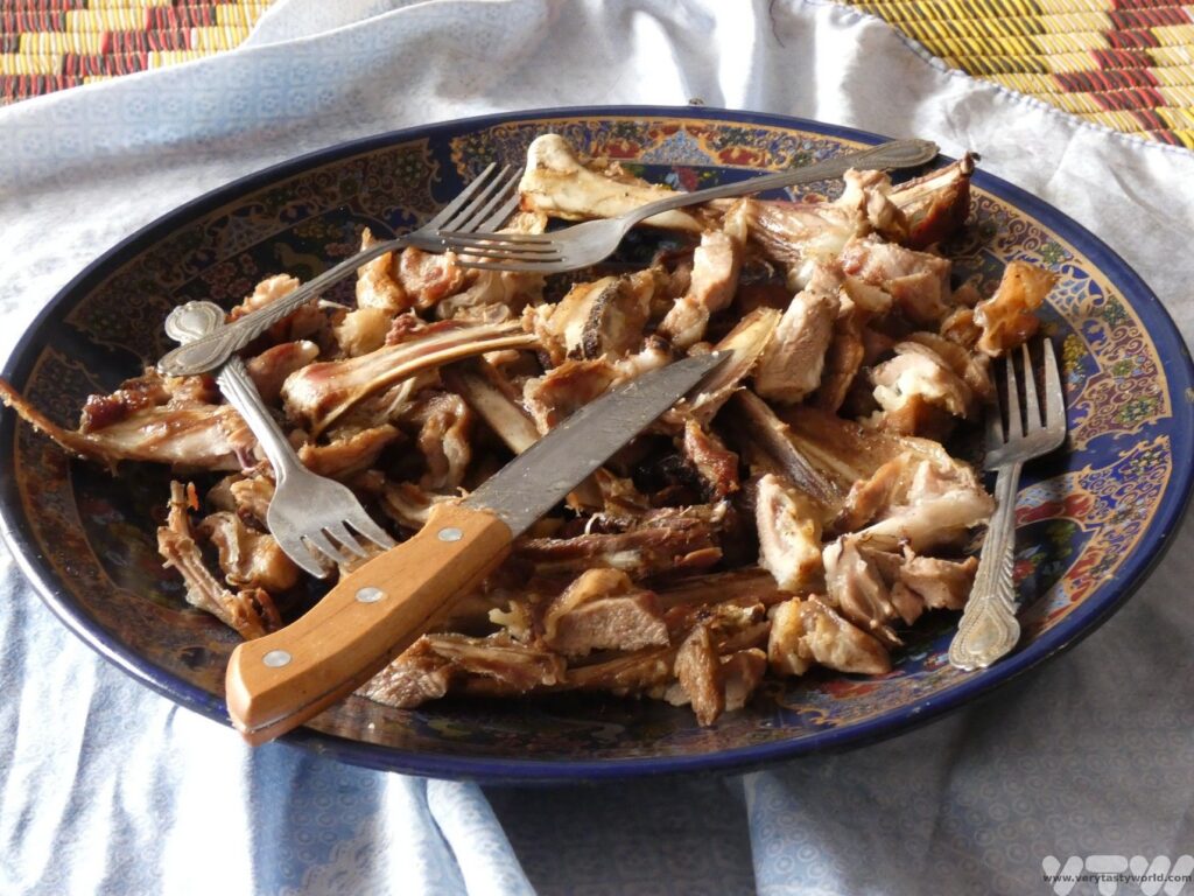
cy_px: 448
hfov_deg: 29.4
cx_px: 597
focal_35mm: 66
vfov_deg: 22.3
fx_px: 2277
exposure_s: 1/80
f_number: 4.2
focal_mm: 11.9
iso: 640
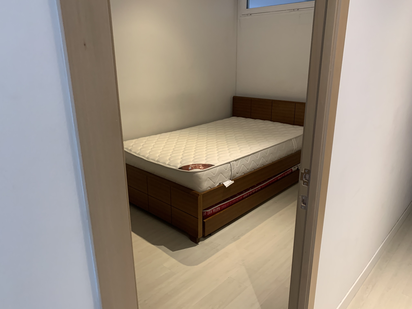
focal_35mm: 26
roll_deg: -0.3
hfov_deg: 67.3
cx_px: 206
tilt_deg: -16.8
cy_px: 154
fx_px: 309
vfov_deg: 53.1
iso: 160
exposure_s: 1/60
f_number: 1.8
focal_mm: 4.25
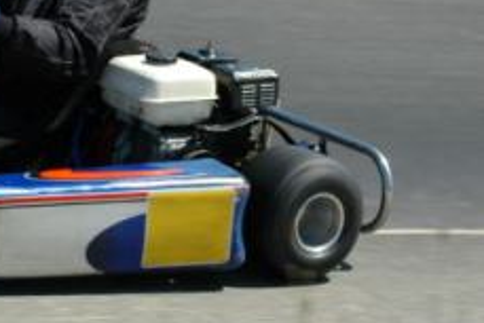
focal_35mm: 229
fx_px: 3081
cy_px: 88
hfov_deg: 8.9
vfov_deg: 6.0
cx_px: -42
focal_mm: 70
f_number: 9
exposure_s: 1/320
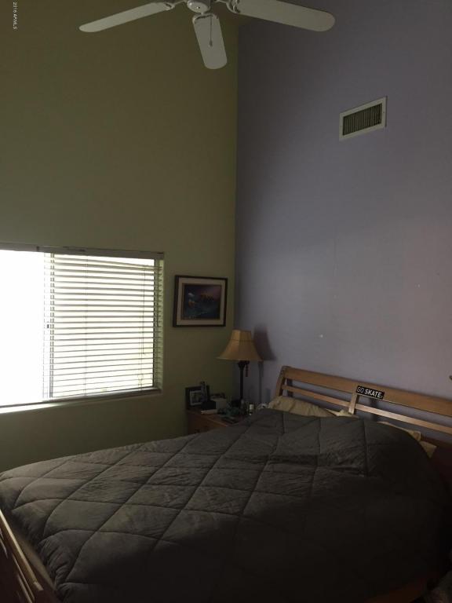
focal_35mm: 29
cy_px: 302
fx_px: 505
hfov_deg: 48.2
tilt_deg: -0.1
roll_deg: -0.2
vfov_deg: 61.7
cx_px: 226
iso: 80
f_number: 2.2
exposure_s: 1/30
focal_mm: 4.15
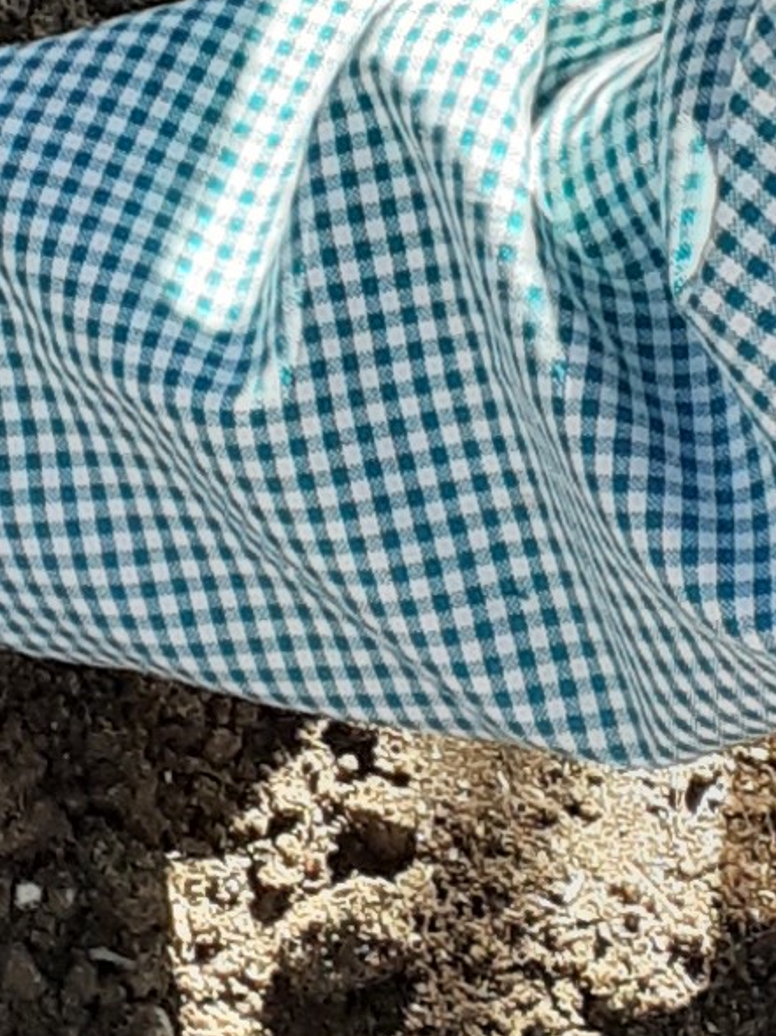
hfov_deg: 7.8
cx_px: 49
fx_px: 5653
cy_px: 300
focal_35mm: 189
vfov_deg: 10.5
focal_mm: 3.6
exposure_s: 1/282
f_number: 1.9
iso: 40
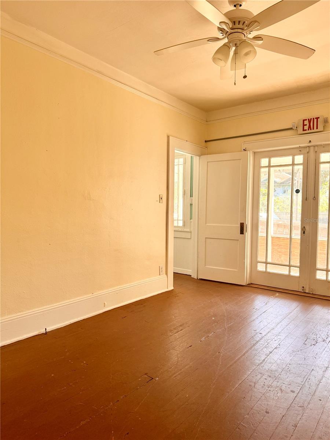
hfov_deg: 56.8
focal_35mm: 24
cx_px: 165
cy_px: 220
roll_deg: -0.6
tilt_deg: -2.4
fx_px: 305
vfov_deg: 71.6
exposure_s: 1/121
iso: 160
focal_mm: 6.76
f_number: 1.78
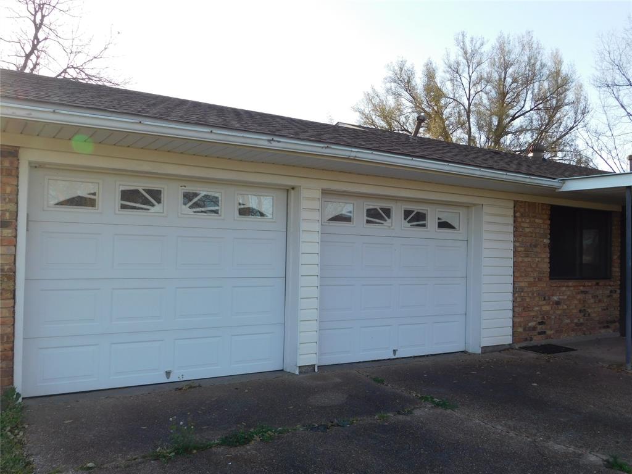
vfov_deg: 46.8
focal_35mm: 30
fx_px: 548
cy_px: 237
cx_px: 316
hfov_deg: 60.0
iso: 125
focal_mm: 5.3
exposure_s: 1/500
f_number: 3.2
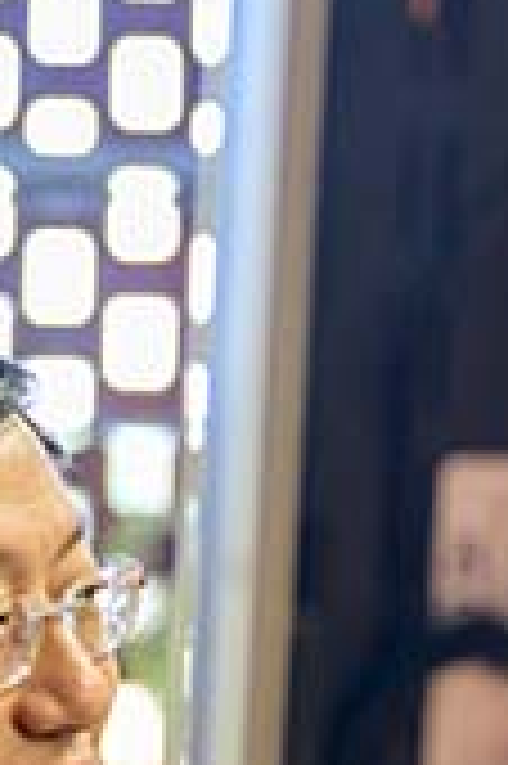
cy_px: 544
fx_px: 5981
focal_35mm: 282
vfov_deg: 7.3
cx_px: -504
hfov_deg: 4.8
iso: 1600
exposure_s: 1/250
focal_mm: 50
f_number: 2.8
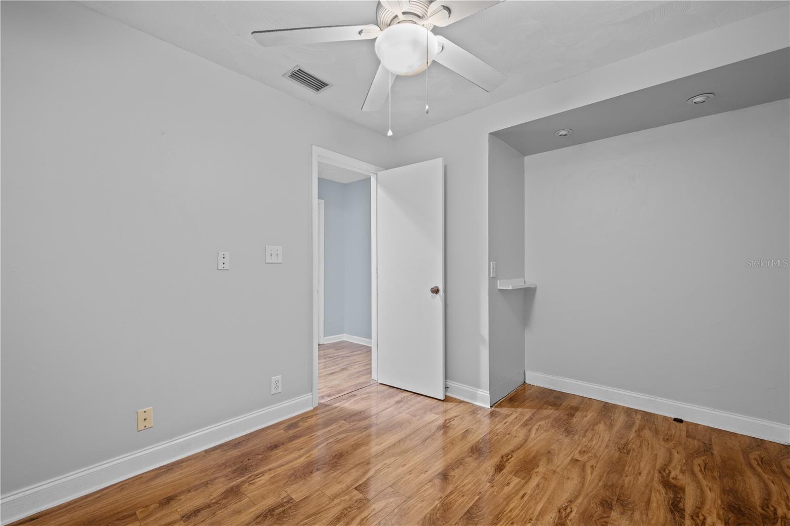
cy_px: 263
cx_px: 395
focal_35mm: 15
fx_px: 329
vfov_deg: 77.3
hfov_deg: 100.4
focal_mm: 15
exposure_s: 1.3
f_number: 8
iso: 320
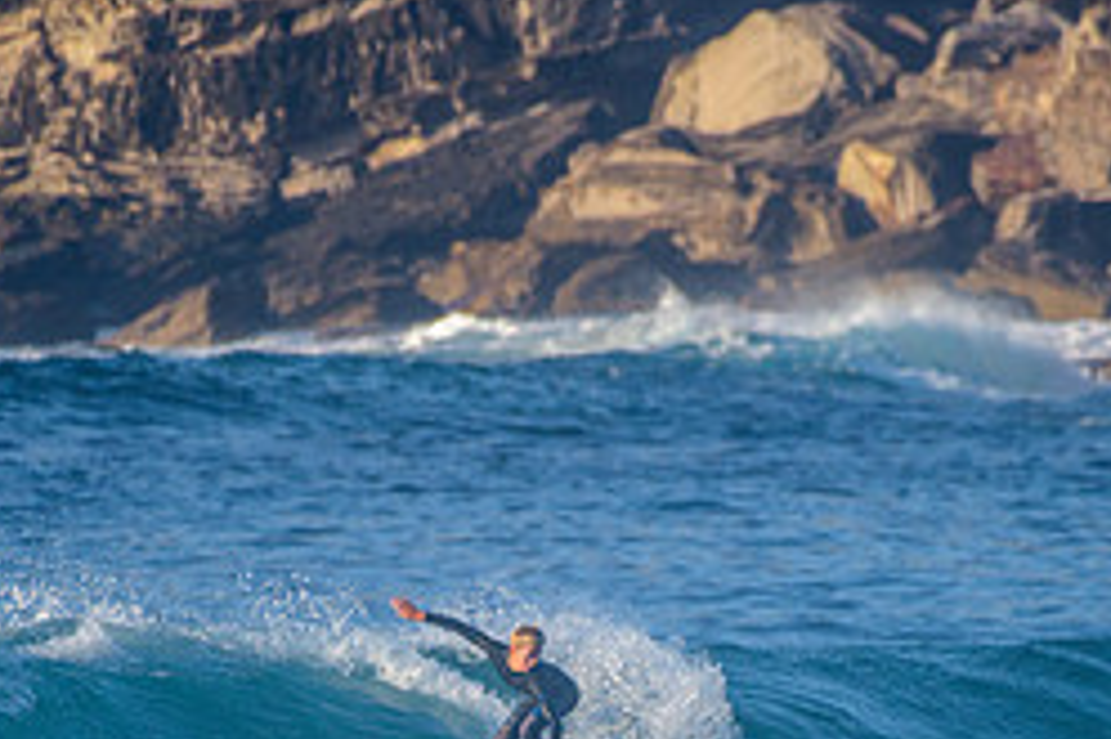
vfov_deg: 1.2
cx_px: 623
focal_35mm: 1171
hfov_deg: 1.8
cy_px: 804
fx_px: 36113
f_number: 5.6
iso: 360
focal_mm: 500
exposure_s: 1/2000
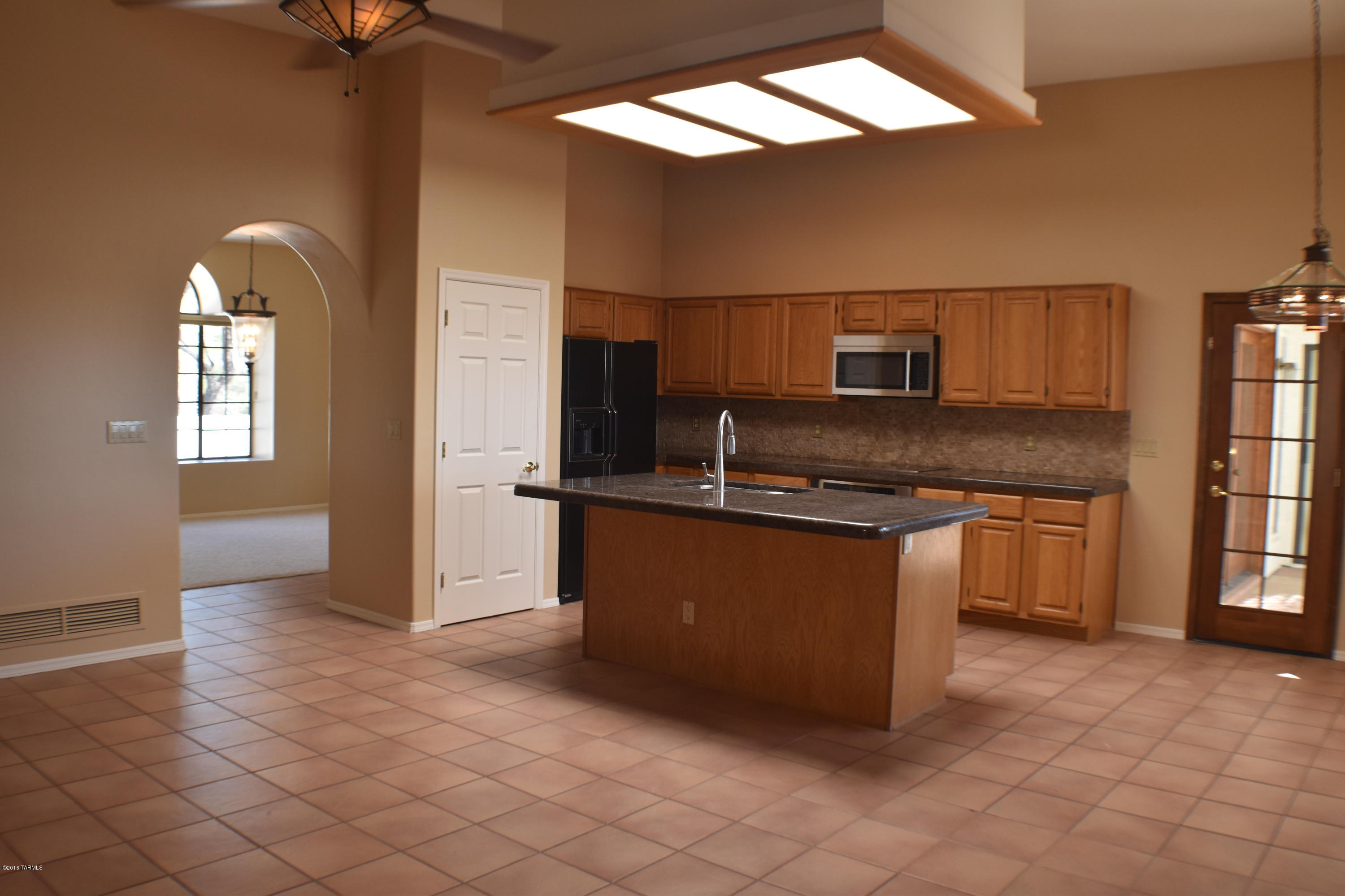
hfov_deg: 51.3
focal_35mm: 38
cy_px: 448
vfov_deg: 35.5
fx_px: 1401
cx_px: 672
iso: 400
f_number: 5
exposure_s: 1/100
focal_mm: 25
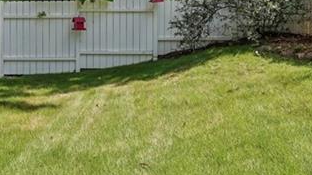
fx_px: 455
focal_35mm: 55
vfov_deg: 21.4
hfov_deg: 36.6
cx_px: 62
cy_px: 22
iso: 800
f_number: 8
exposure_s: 1/500
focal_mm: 16
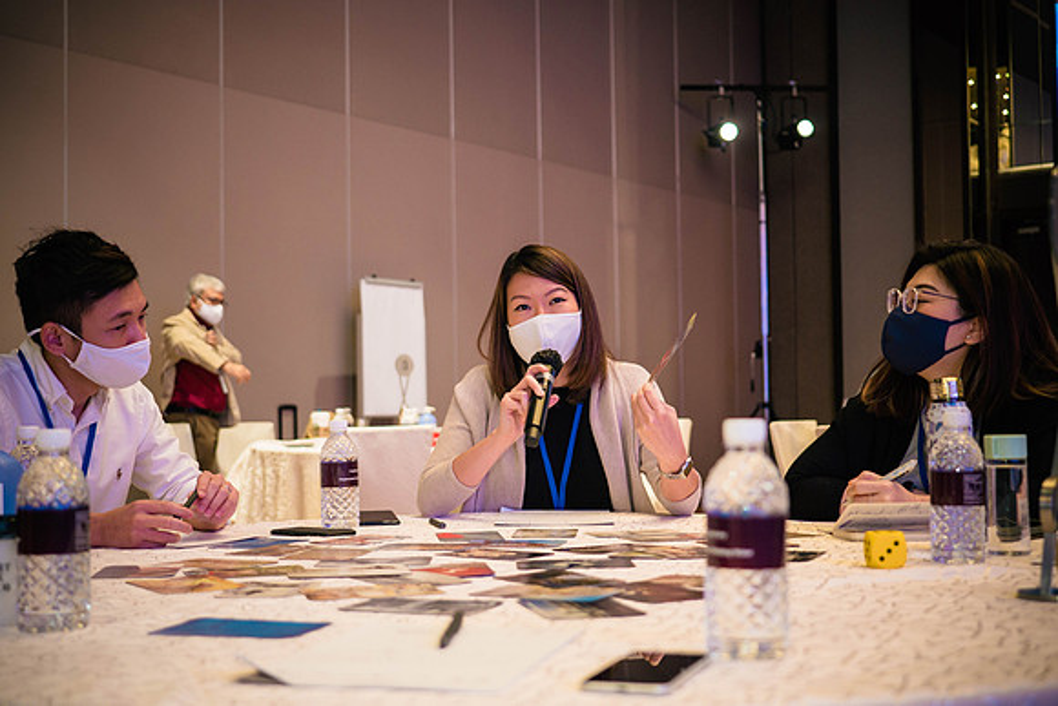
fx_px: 1376
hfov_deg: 42.1
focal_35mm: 47
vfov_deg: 28.8
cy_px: 353
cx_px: 529
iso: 640
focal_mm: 22
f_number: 1.7
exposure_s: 1/100
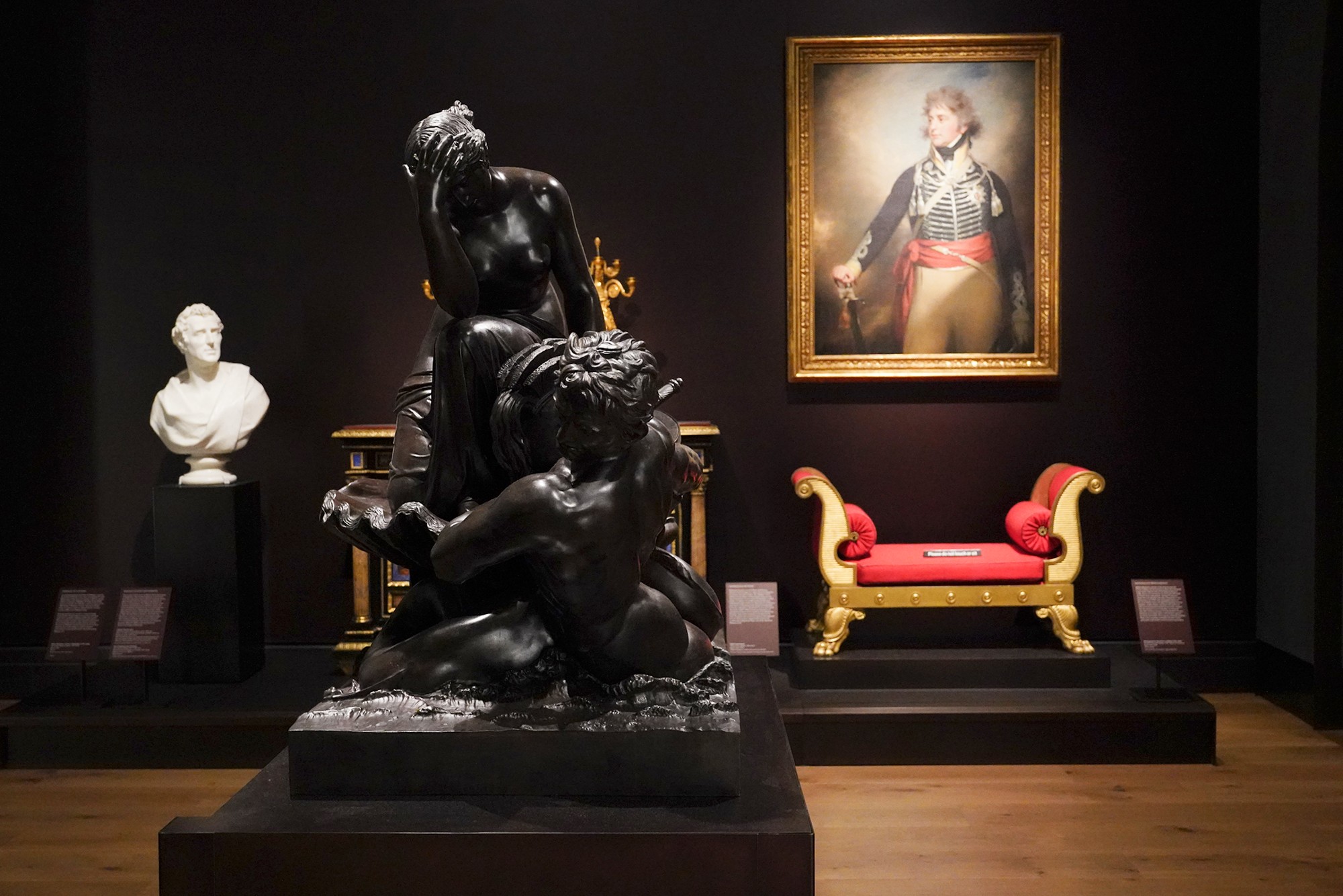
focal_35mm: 32
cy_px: 448
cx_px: 672
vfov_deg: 41.1
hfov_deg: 58.7
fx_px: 1194
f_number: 4.5
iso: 8000
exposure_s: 1/100
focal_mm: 32
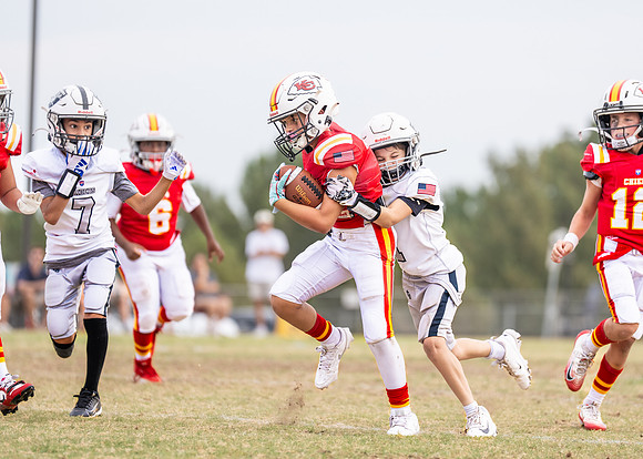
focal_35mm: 299
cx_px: 342
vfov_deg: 4.8
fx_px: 5467
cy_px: 242
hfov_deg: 6.7
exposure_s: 1/1250
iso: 160
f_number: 2.8
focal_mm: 200
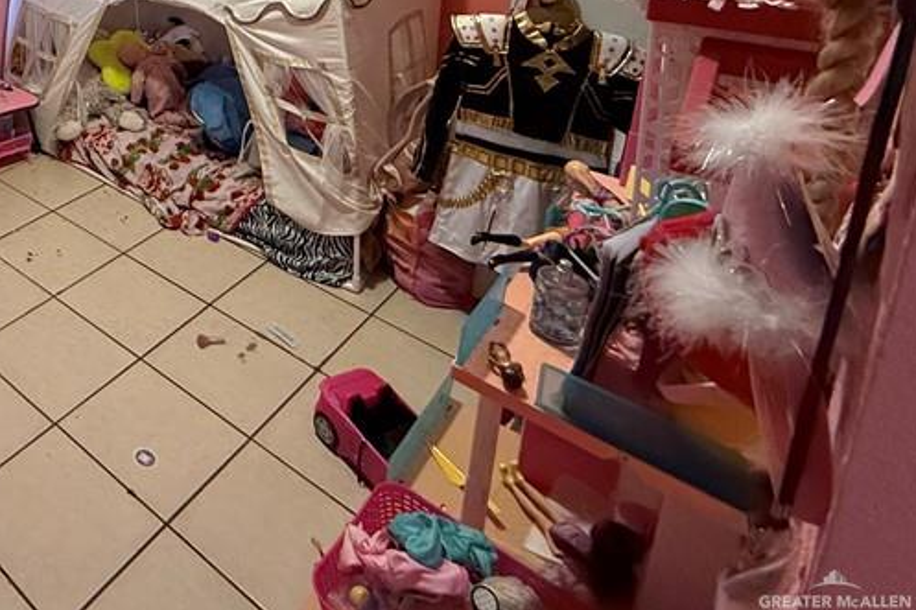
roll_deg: +0.3
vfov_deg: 36.6
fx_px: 763
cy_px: -66
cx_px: -17
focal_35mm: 30
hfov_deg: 49.5
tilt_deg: -11.5
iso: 640
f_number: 2.2
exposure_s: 1/60
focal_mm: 2.22
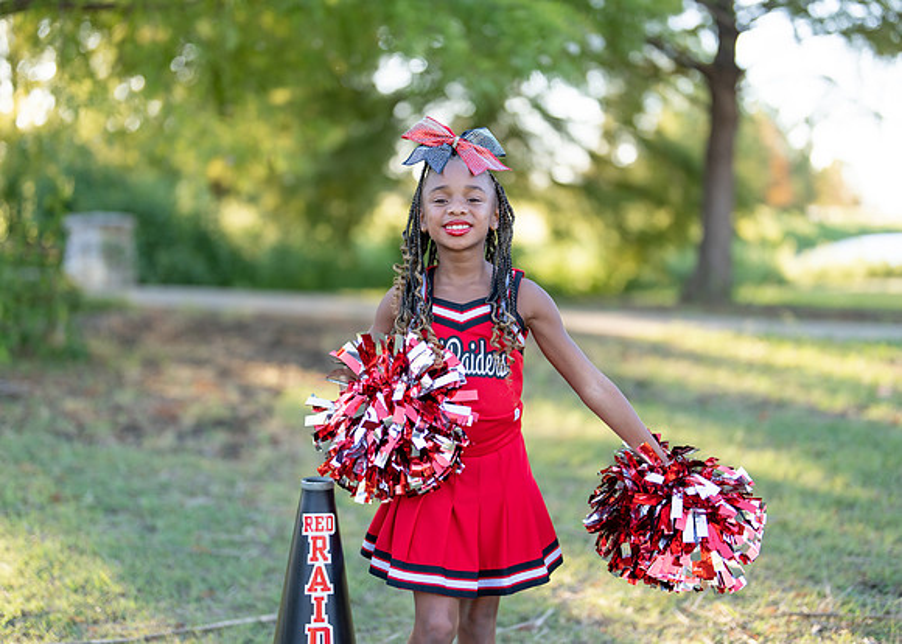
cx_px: 451
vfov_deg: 27.0
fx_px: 1343
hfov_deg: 37.1
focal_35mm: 52
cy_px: 322
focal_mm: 50
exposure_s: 1/800
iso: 100
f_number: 1.2
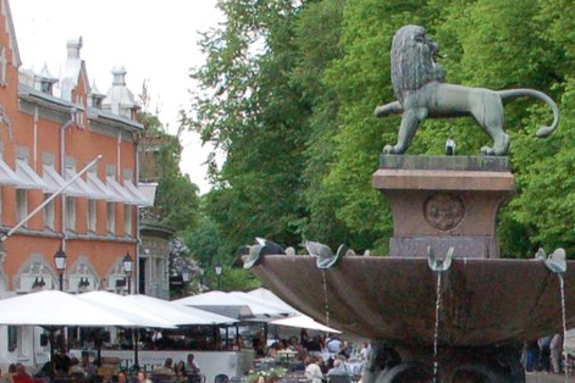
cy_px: 477
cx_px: 613
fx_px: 2236
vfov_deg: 9.6
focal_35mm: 140
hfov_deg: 14.4
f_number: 13
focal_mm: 22
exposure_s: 1/125
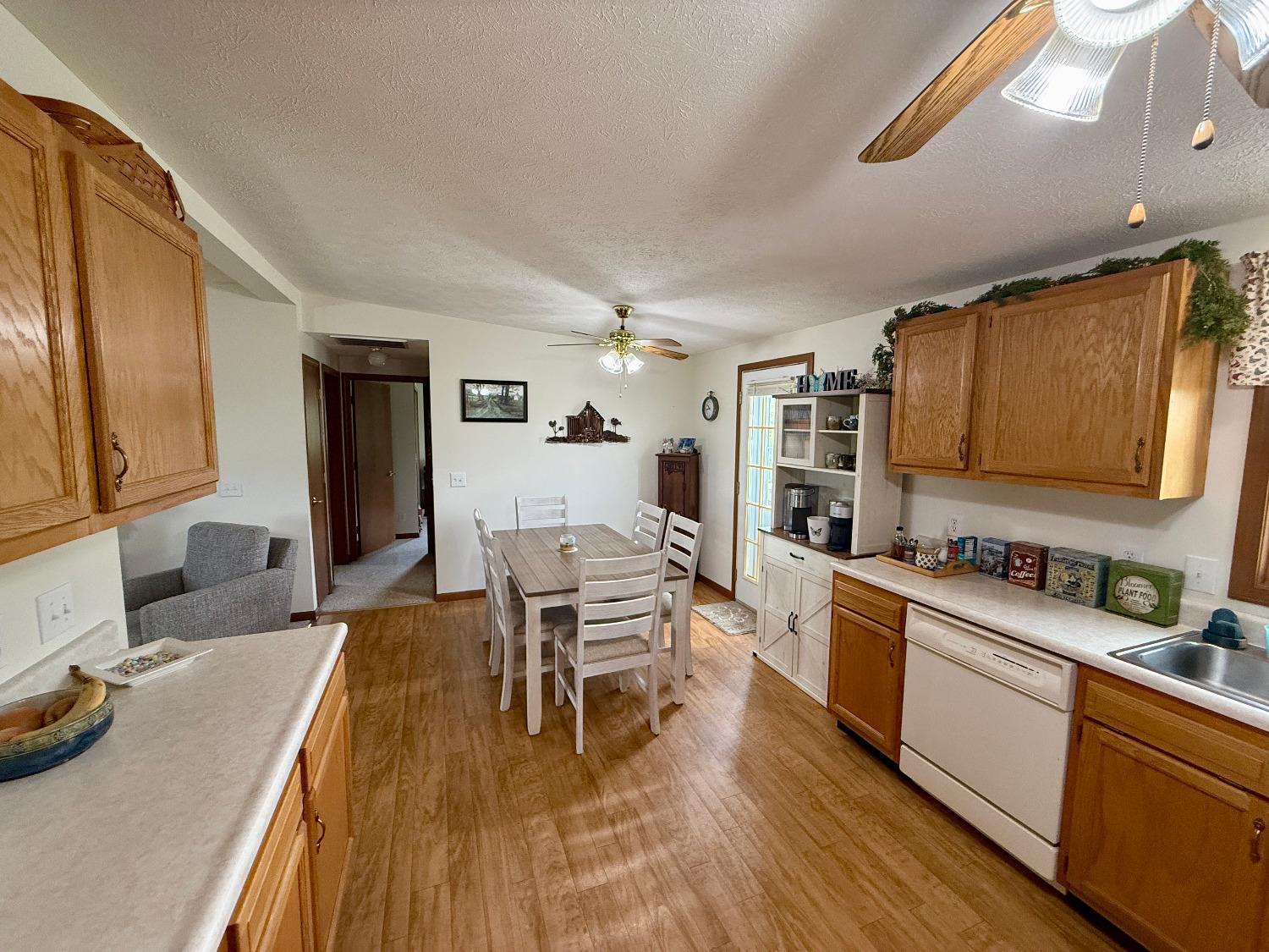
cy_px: 476
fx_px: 513
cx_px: 634
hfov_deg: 102.1
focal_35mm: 14
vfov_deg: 85.7
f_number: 2.2
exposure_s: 1/120
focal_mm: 2.22
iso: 320
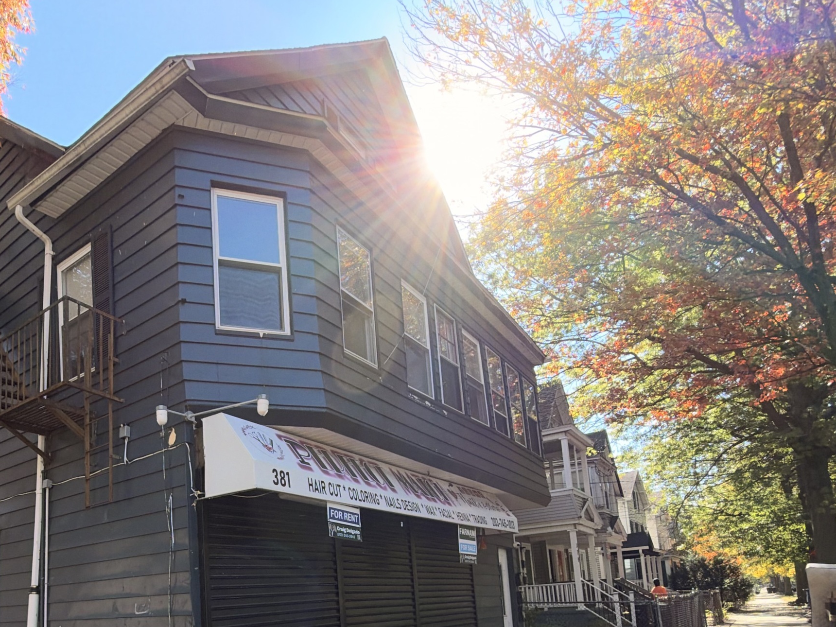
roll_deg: +3.4
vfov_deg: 49.7
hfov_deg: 67.8
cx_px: 293
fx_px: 604
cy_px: 549
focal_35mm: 25
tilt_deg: +6.7
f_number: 2.2
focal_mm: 2.22
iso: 16
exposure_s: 1/229
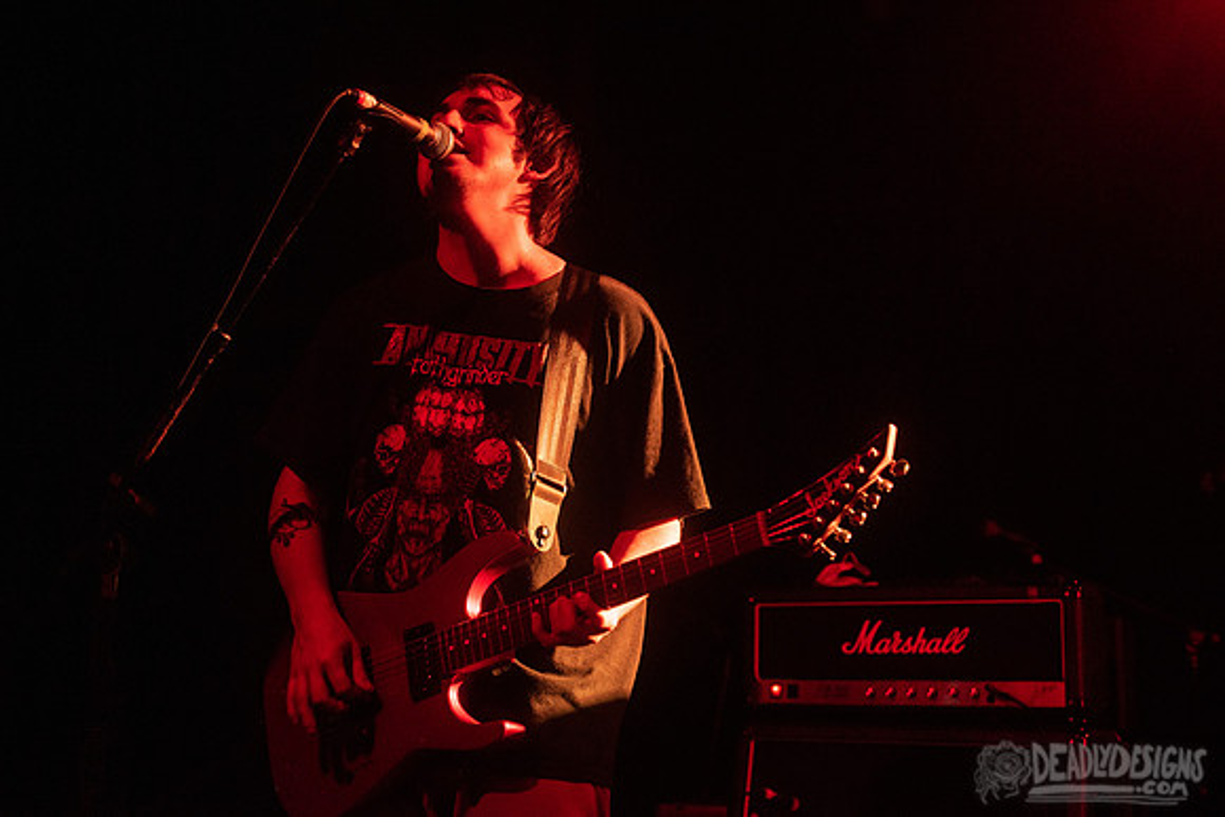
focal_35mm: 58
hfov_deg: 34.5
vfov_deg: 23.4
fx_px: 1974
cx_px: 612
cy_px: 408
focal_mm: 58
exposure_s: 1/320
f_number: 3.2
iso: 3200
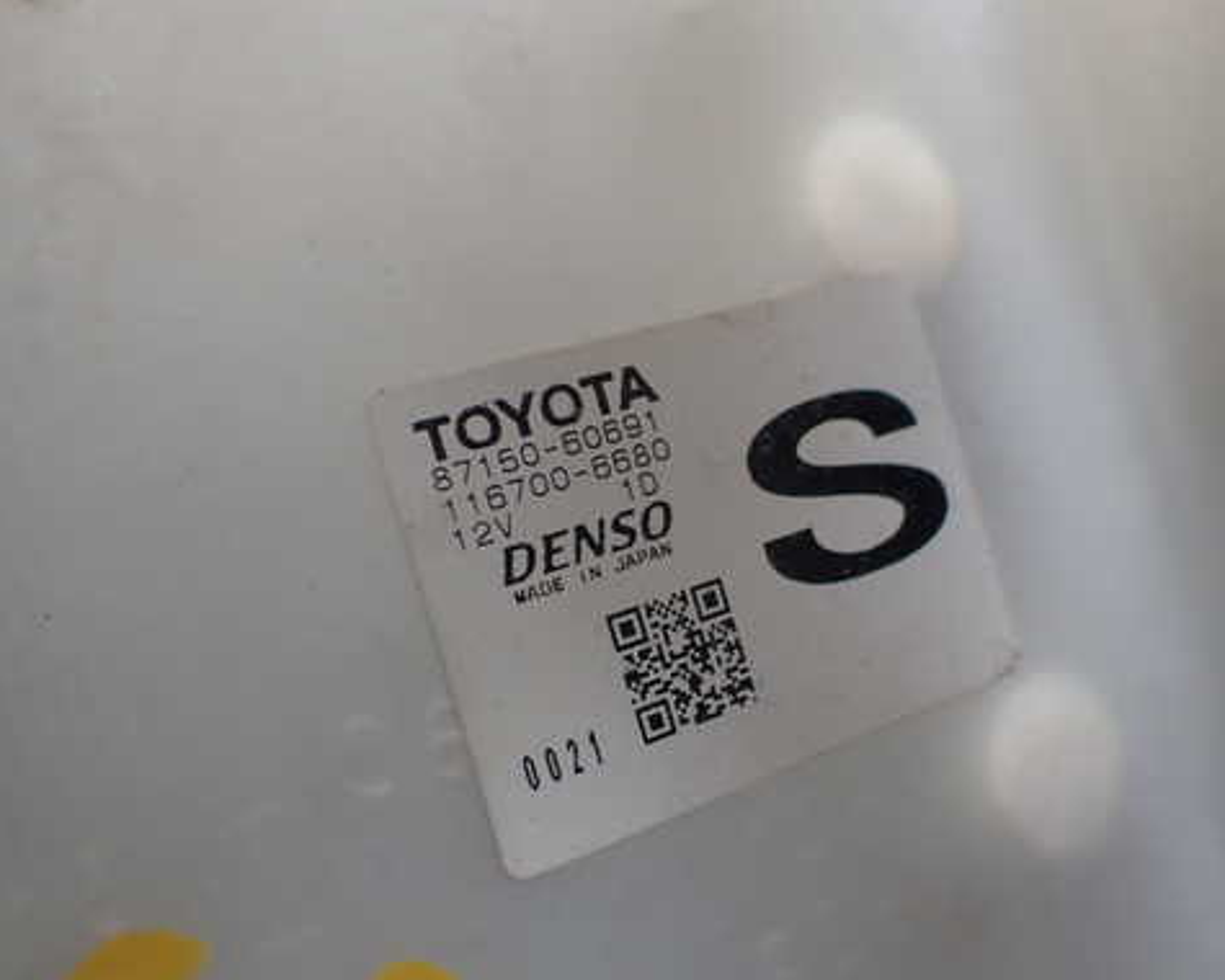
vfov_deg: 40.1
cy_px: 511
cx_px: 725
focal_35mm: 37
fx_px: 1341
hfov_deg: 48.8
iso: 160
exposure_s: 1/125
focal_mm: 5.4
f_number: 2.3
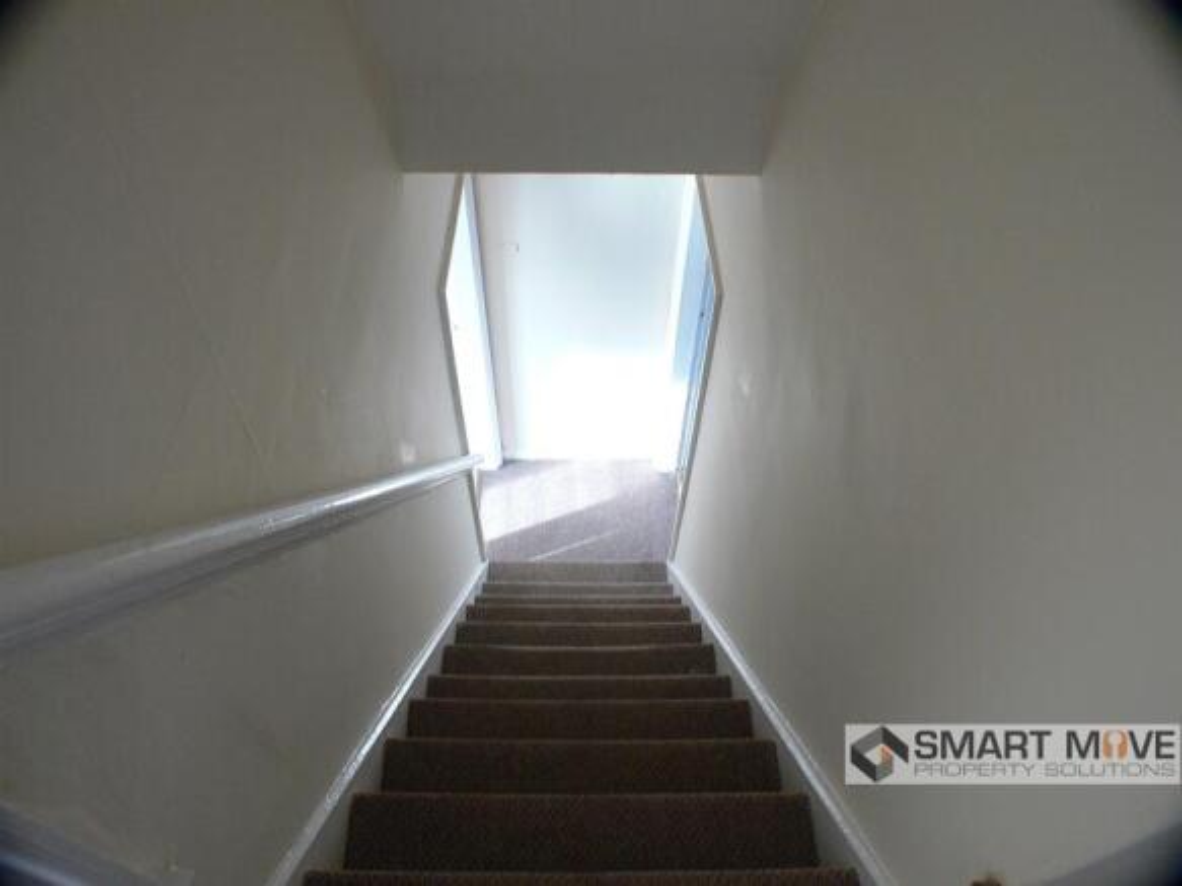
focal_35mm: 35
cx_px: 591
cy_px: 443
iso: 200
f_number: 2.8
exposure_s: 1/20
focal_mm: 7.5
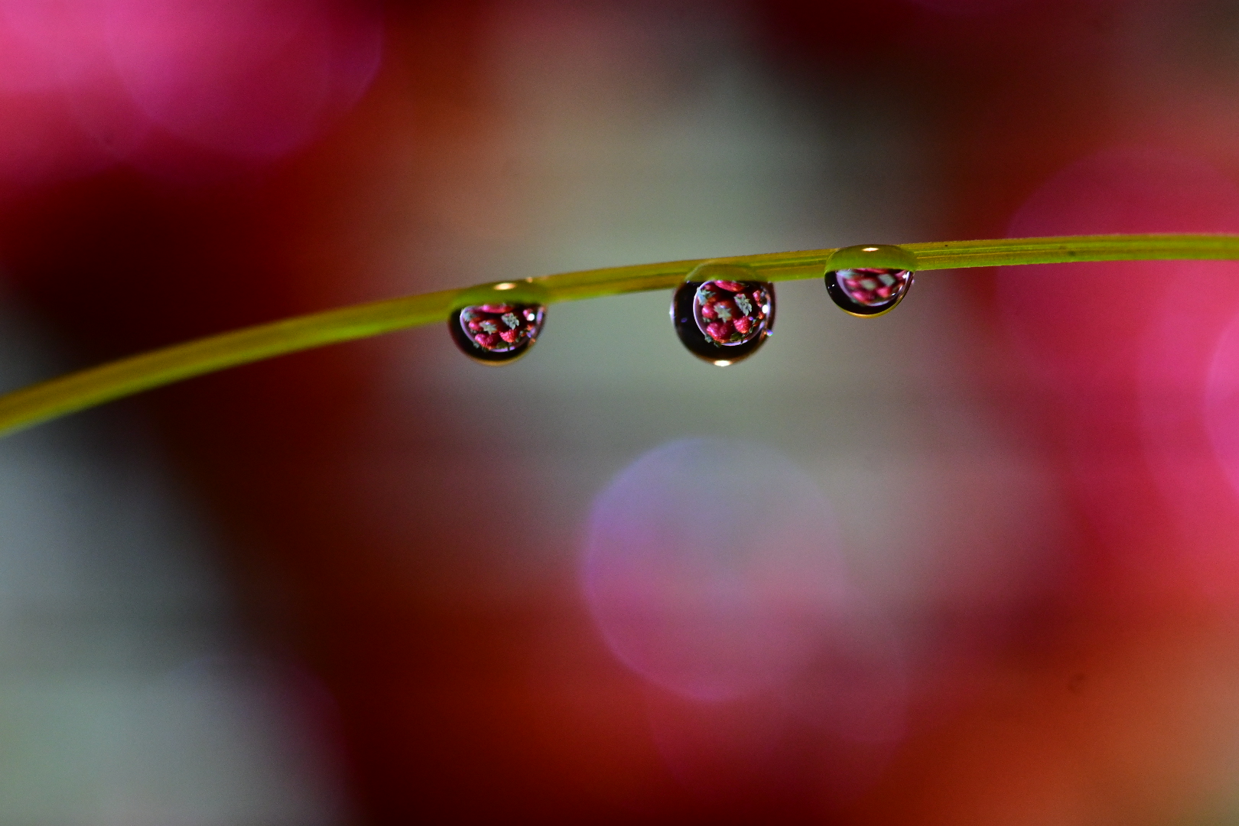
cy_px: 413
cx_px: 620
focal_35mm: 158
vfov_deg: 8.7
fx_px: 5420
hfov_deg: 13.0
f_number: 9
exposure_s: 1/30
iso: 1600
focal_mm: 105
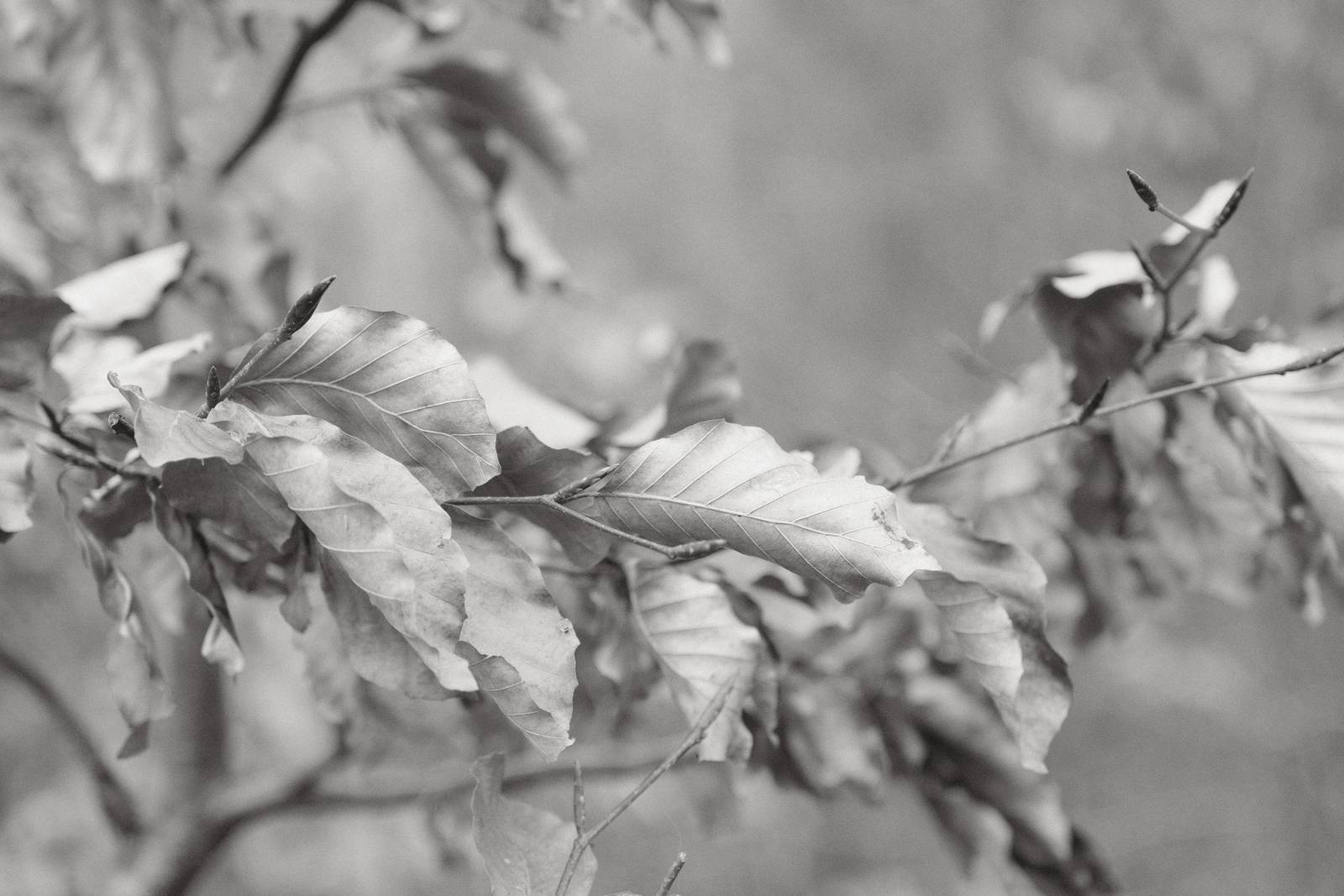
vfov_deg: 14.0
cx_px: 672
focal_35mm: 98
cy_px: 448
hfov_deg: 20.8
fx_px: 3659
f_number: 4
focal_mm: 65.2
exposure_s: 1/200
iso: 1600
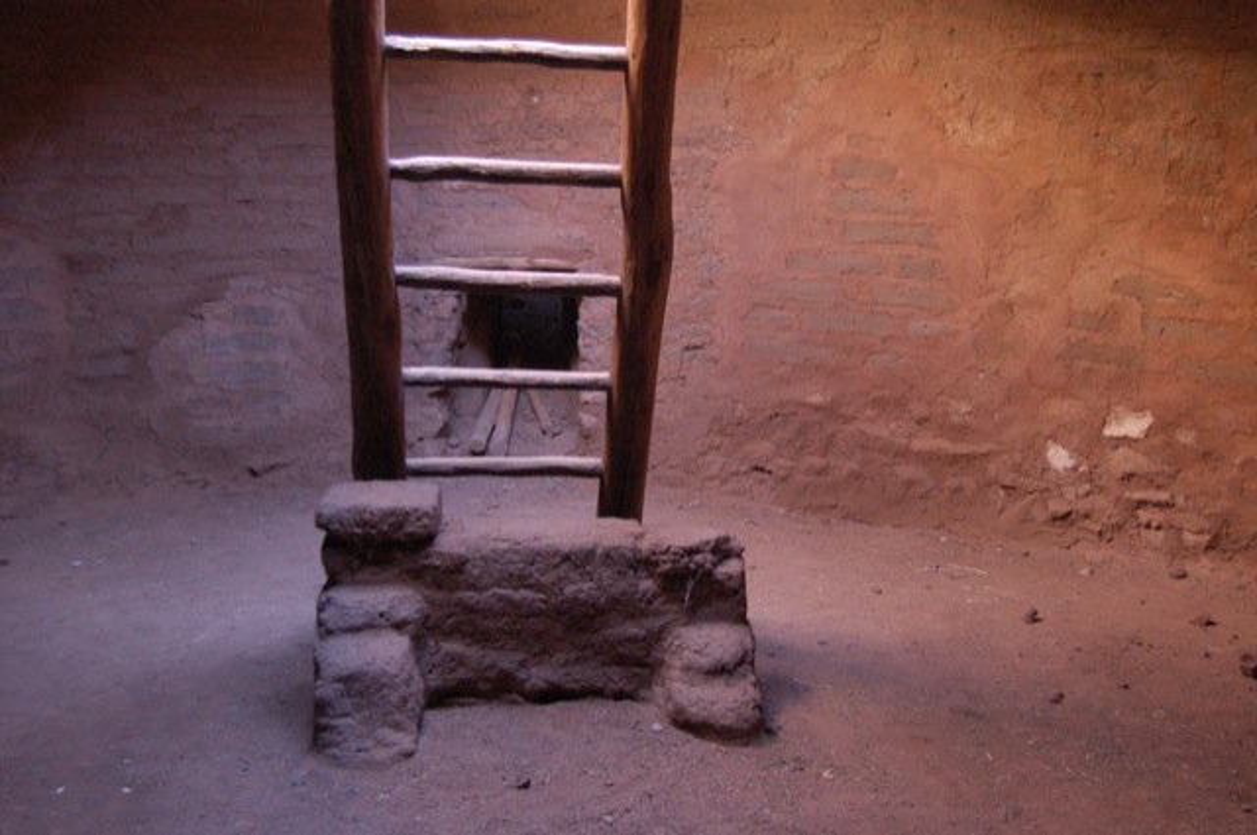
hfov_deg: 43.7
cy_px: 418
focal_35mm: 45
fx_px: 1569
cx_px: 628
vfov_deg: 29.8
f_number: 4.2
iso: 1600
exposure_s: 1/15
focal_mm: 30
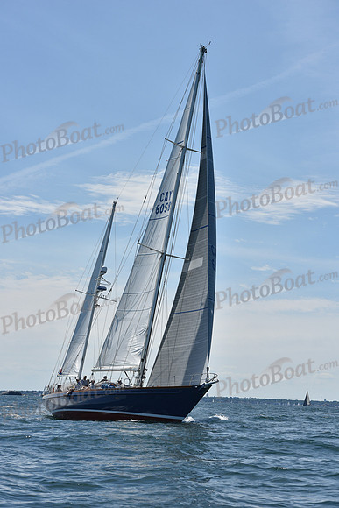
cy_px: 254
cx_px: 170
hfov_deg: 15.9
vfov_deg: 23.6
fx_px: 1214
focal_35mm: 86
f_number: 8
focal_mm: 86
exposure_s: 1/1600
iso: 250
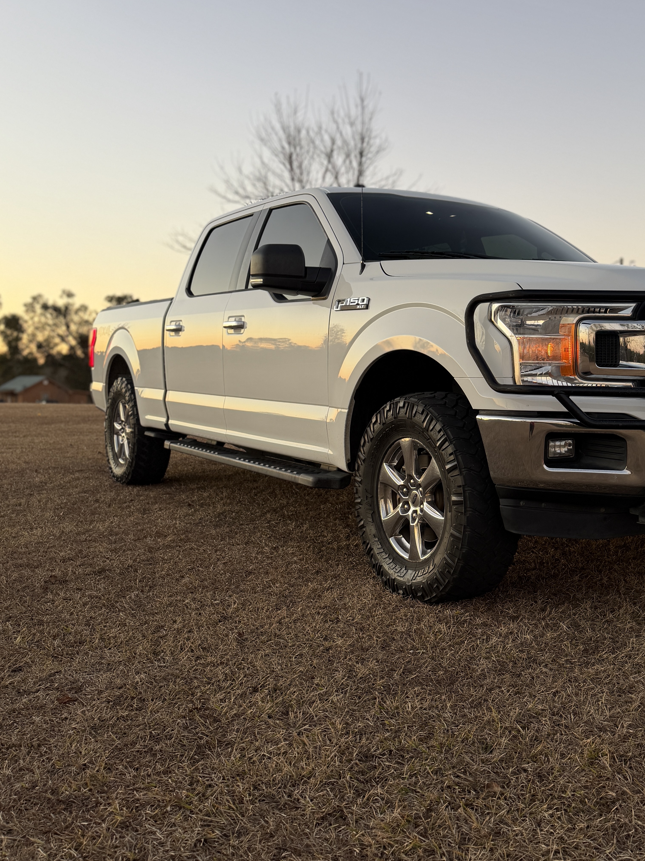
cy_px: 388
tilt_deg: -0.7
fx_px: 845
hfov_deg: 41.1
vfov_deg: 53.9
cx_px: 443
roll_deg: -0.8
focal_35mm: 34
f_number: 1.78
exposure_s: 1/122
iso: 50
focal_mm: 6.76
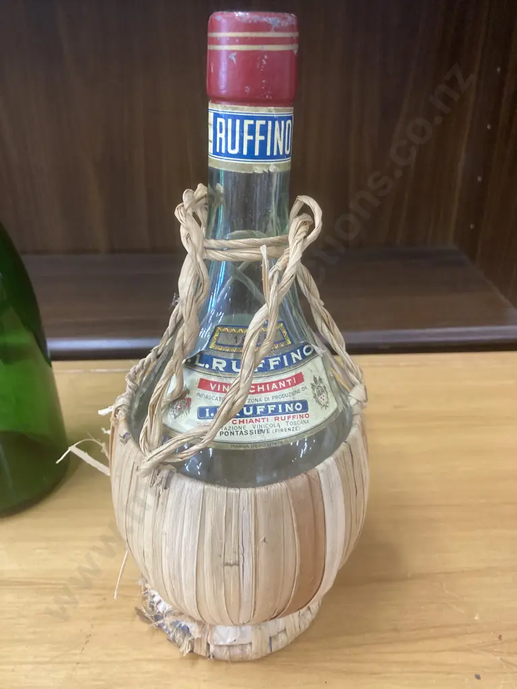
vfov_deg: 63.4
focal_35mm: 28
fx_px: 558
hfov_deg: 49.7
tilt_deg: -28.0
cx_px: 258
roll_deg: -0.2
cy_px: 344
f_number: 1.8
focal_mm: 3.99
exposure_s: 1/50
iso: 125
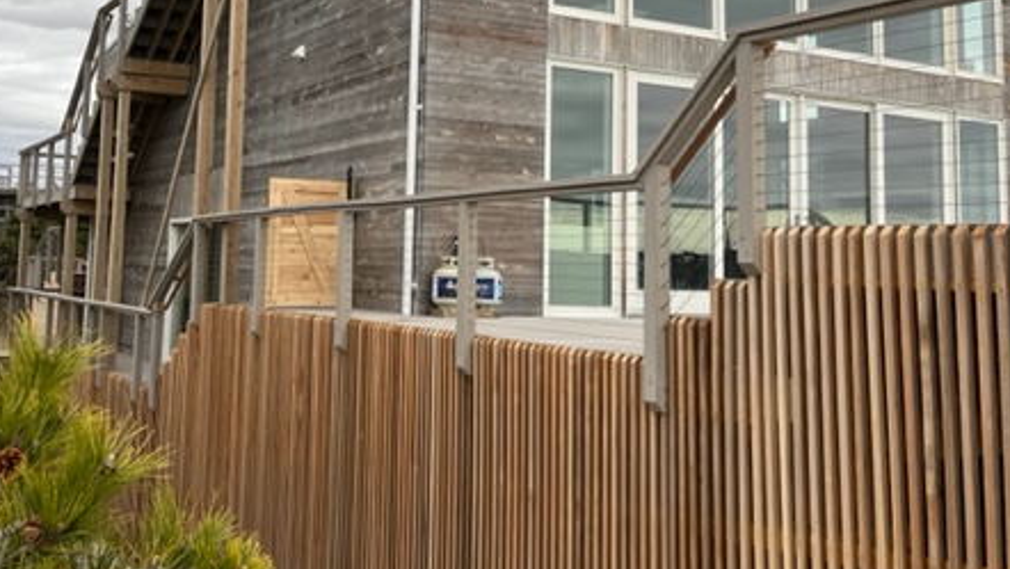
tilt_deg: +7.0
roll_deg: -1.5
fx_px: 1098
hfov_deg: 49.0
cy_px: 155
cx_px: 386
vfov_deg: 28.7
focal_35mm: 41
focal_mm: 5.1
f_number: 1.6
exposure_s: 1/150
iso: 32
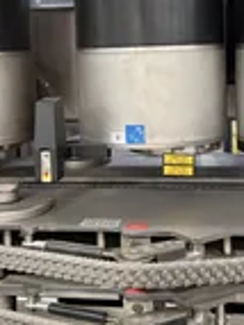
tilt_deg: -6.2
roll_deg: +1.4
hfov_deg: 21.9
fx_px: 631
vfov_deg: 28.9
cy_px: 120
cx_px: 130
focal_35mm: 67
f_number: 1.78
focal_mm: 6.76
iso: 800
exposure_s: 1/60
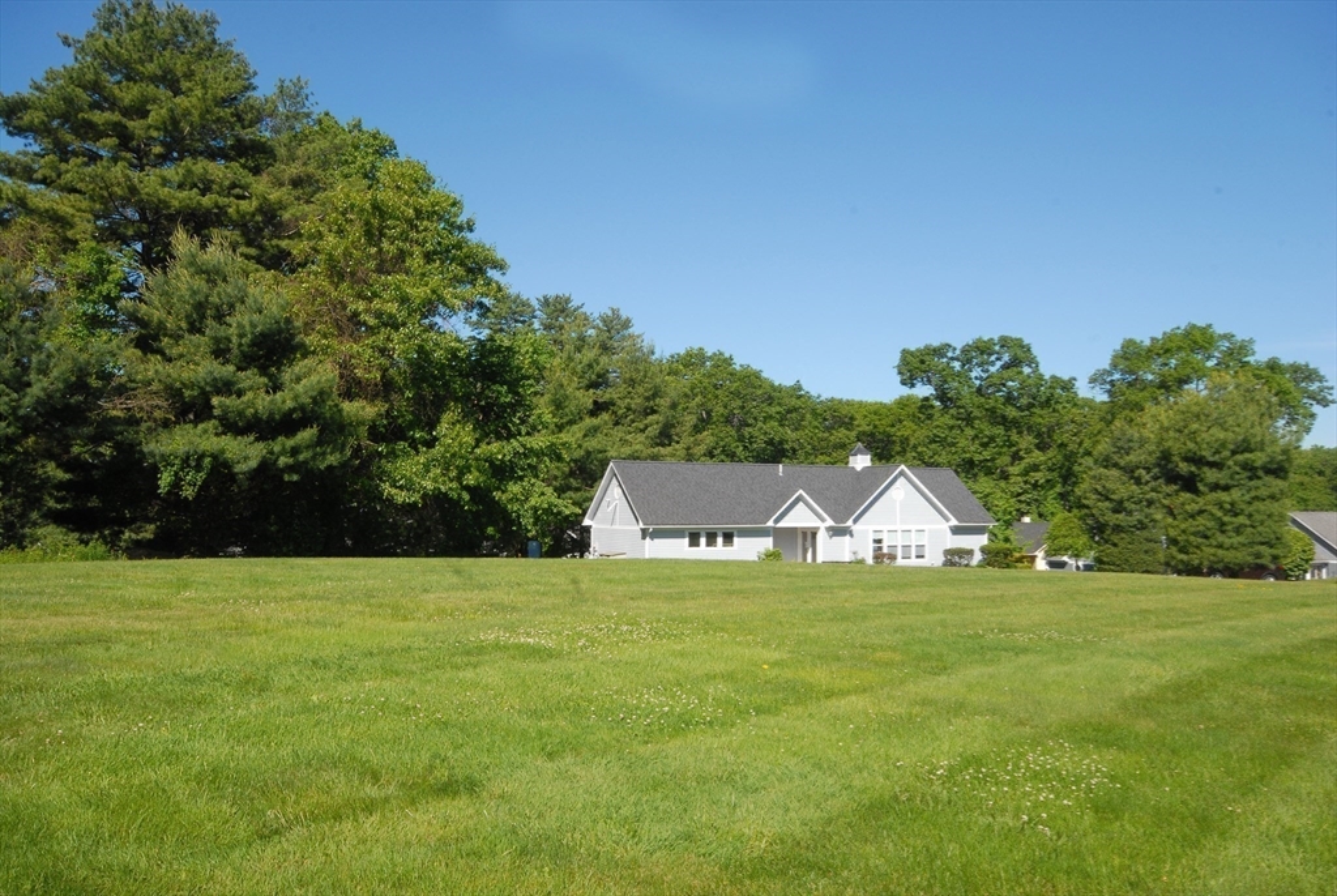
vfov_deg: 43.7
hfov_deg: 61.9
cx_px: 668
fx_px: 1116
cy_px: 448
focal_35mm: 30
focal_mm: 20
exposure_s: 1/60
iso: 200
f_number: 18
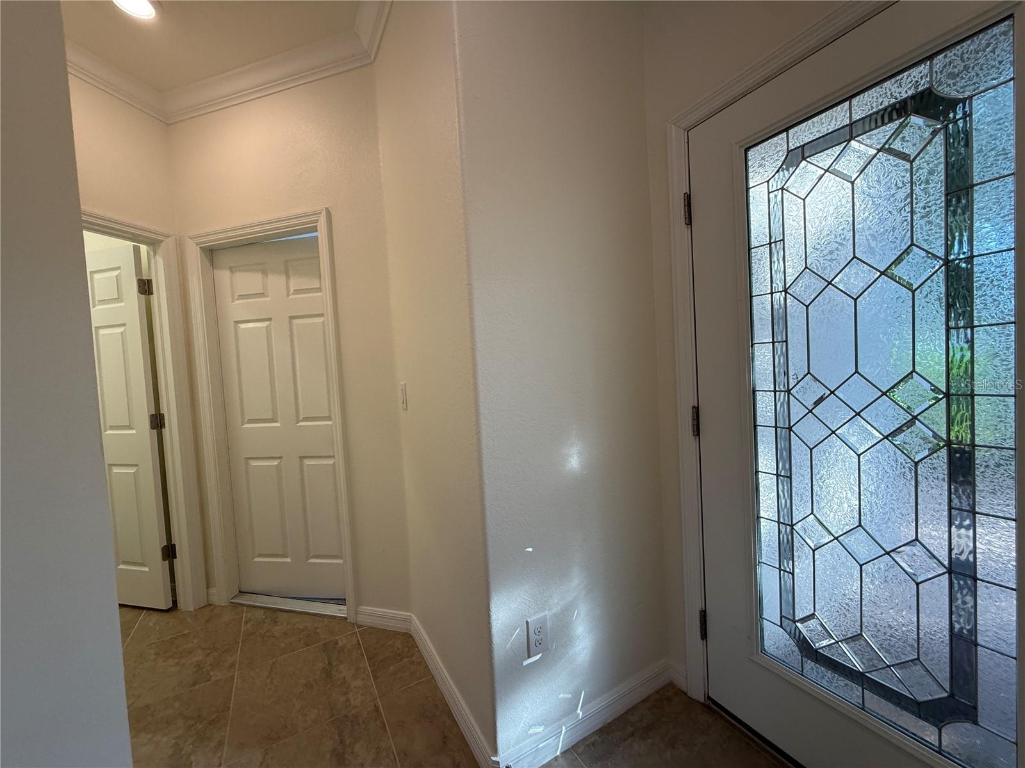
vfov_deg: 85.7
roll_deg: +2.8
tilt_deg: -0.6
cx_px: 512
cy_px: 384
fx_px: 415
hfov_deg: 102.1
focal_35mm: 14
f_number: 2.2
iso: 100
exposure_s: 1/120
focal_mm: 2.22
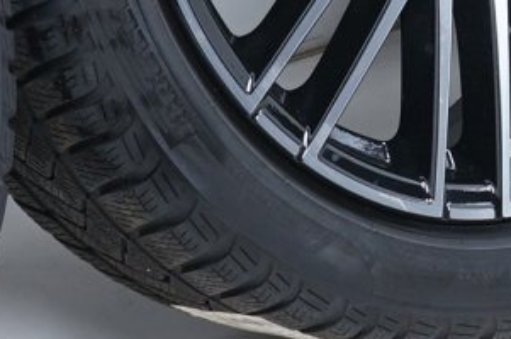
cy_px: -274
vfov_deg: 6.2
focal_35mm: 217
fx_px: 3077
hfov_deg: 9.5
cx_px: 278
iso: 250
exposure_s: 1/125
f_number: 7.1
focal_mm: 34
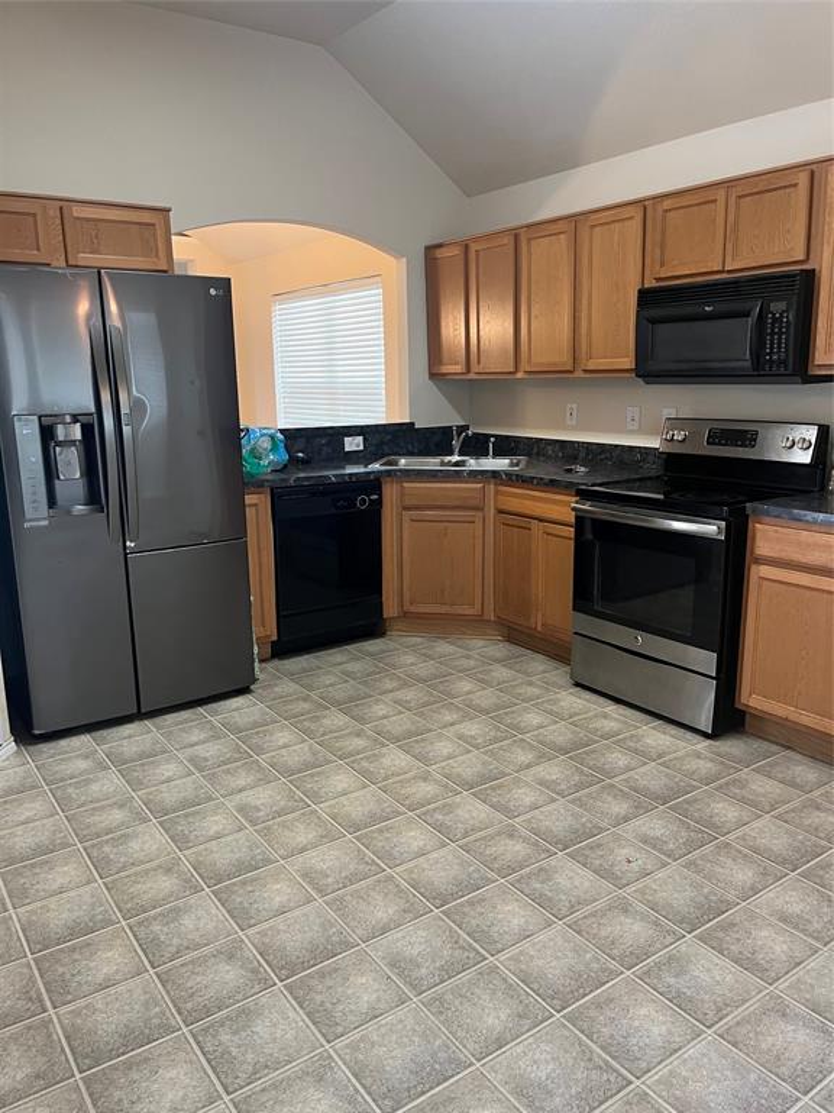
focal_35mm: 26
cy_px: 556
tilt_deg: -12.1
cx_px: 417
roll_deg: +1.5
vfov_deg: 67.3
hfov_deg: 53.1
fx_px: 835
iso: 200
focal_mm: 5.1
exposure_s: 1/60
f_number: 1.6
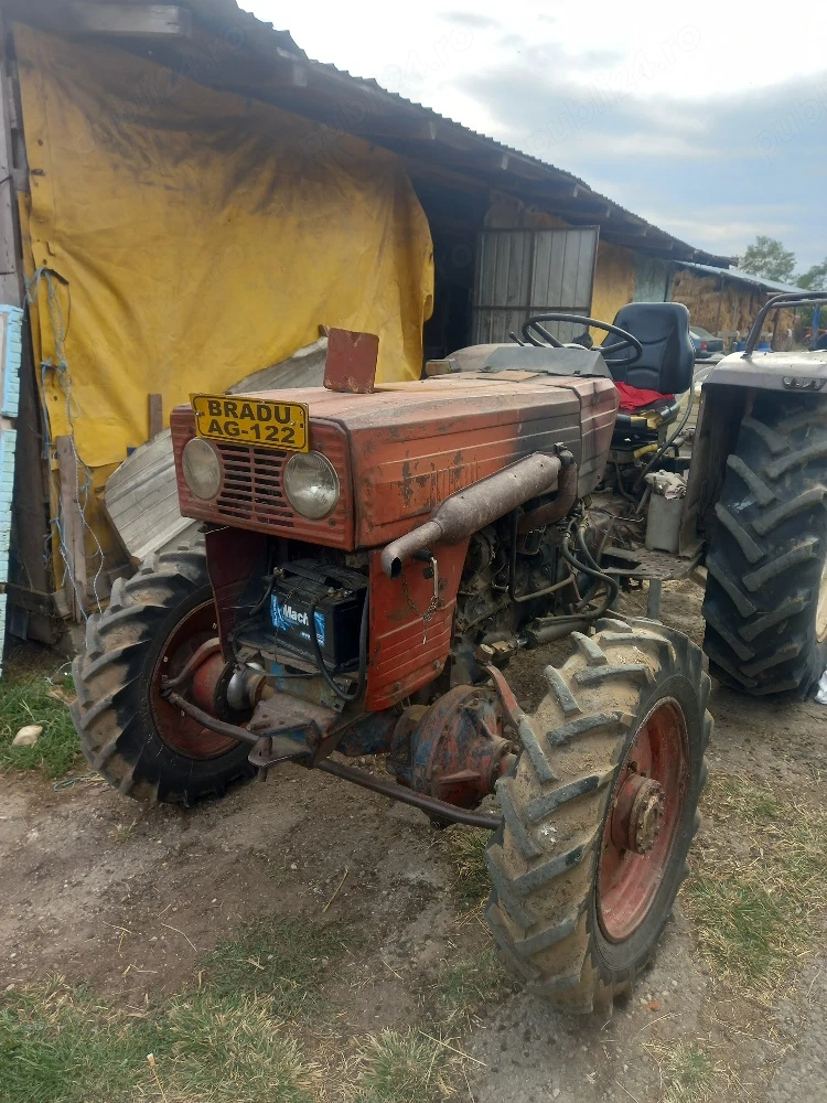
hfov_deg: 54.9
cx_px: 414
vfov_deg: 69.4
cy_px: 552
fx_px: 796
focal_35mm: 25
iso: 25
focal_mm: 4.6
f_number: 2
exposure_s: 1/123
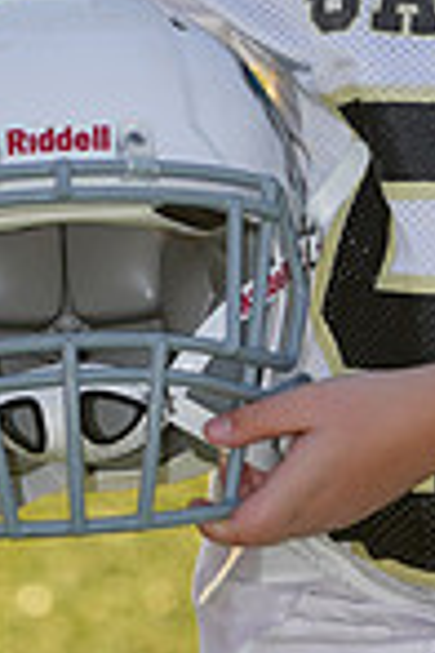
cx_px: 426
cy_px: -111
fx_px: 14535
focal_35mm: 802
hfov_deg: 1.7
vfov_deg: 2.6
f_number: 5.6
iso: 100
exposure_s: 1/250
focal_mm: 203
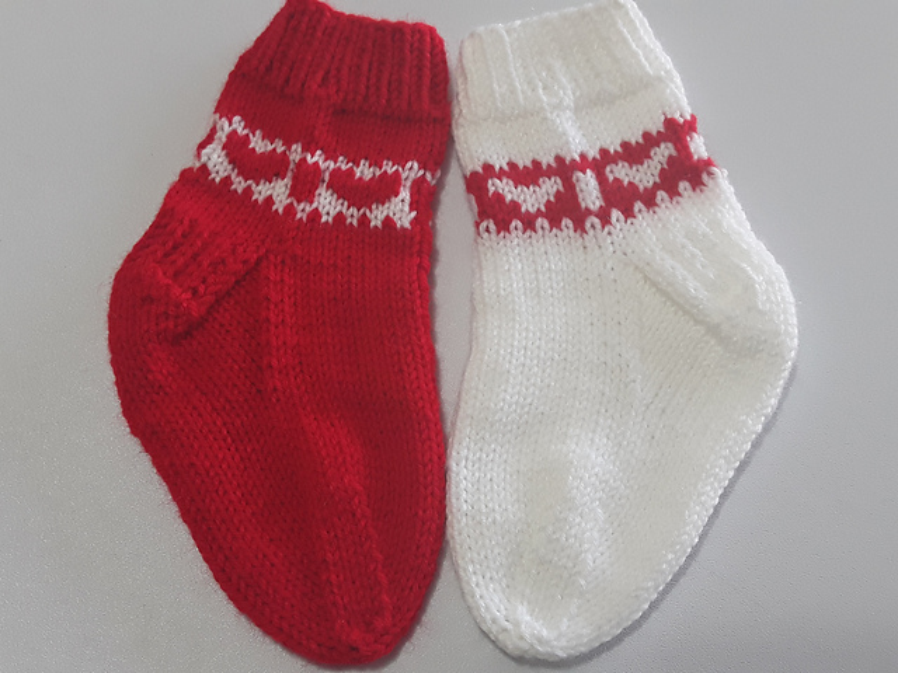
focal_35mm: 27
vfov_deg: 51.4
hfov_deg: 65.3
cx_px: 449
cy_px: 336
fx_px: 700
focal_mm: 2.91
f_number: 1.9
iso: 64
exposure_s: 1/50
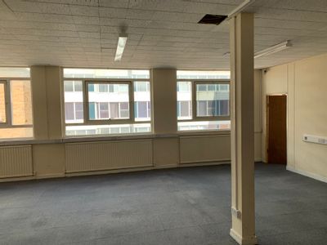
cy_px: 122
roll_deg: +2.2
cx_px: 164
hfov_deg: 67.3
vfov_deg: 53.1
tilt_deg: -4.6
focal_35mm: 26
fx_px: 246
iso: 25
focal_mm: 4.25
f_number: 1.8
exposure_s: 1/199
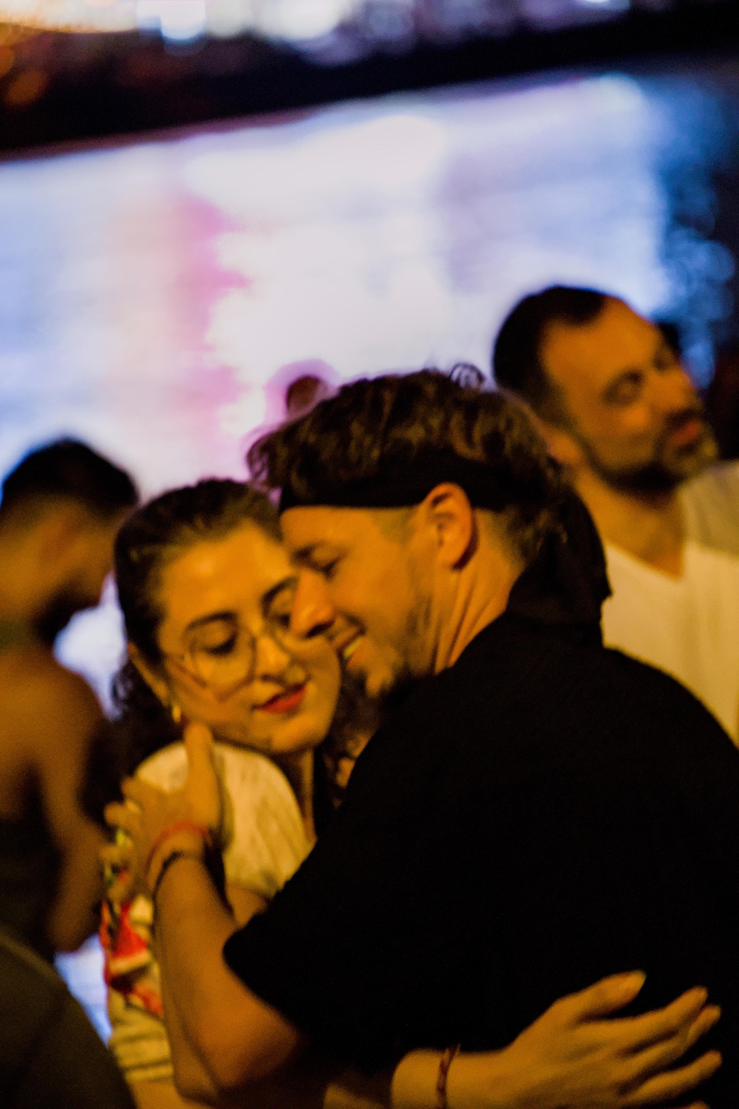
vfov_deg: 8.8
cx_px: 370
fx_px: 7205
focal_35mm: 234
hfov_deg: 5.9
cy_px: 554
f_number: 4.5
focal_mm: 156.1
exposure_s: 1/60
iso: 12800
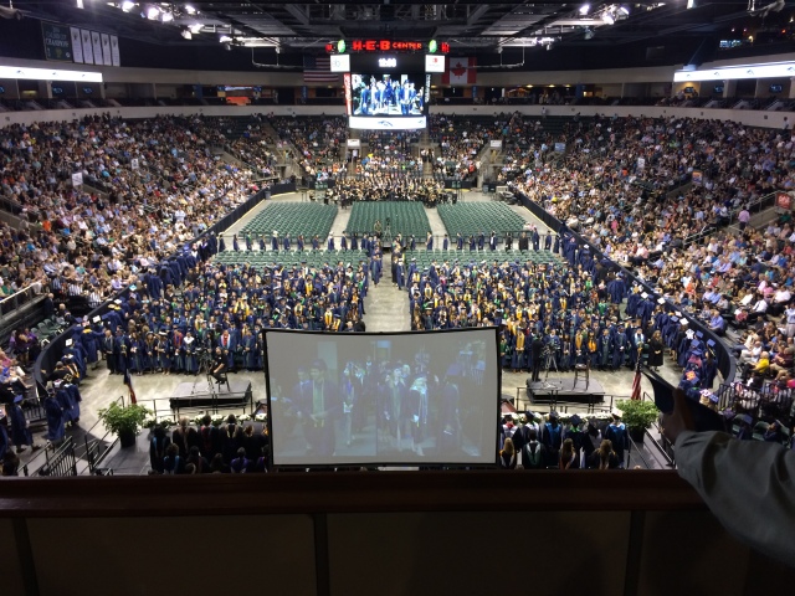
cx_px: 398
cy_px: 298
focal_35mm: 29
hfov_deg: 61.7
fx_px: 666
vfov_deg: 48.2
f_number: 2.2
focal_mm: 4.15
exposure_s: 1/30
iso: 125
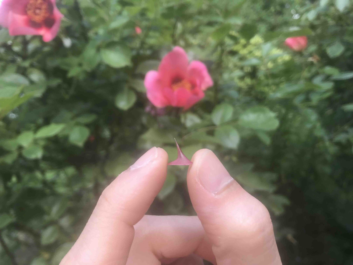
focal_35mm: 28
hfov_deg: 63.4
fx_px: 286
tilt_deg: +1.8
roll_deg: +1.8
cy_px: 132
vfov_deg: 49.7
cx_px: 176
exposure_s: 1/267
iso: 20
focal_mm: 3.99
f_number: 1.8
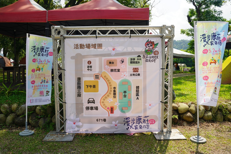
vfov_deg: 42.3
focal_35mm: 31
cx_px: 116
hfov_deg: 60.3
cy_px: 77
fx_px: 199
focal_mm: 31
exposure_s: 1/100
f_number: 7.1
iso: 100
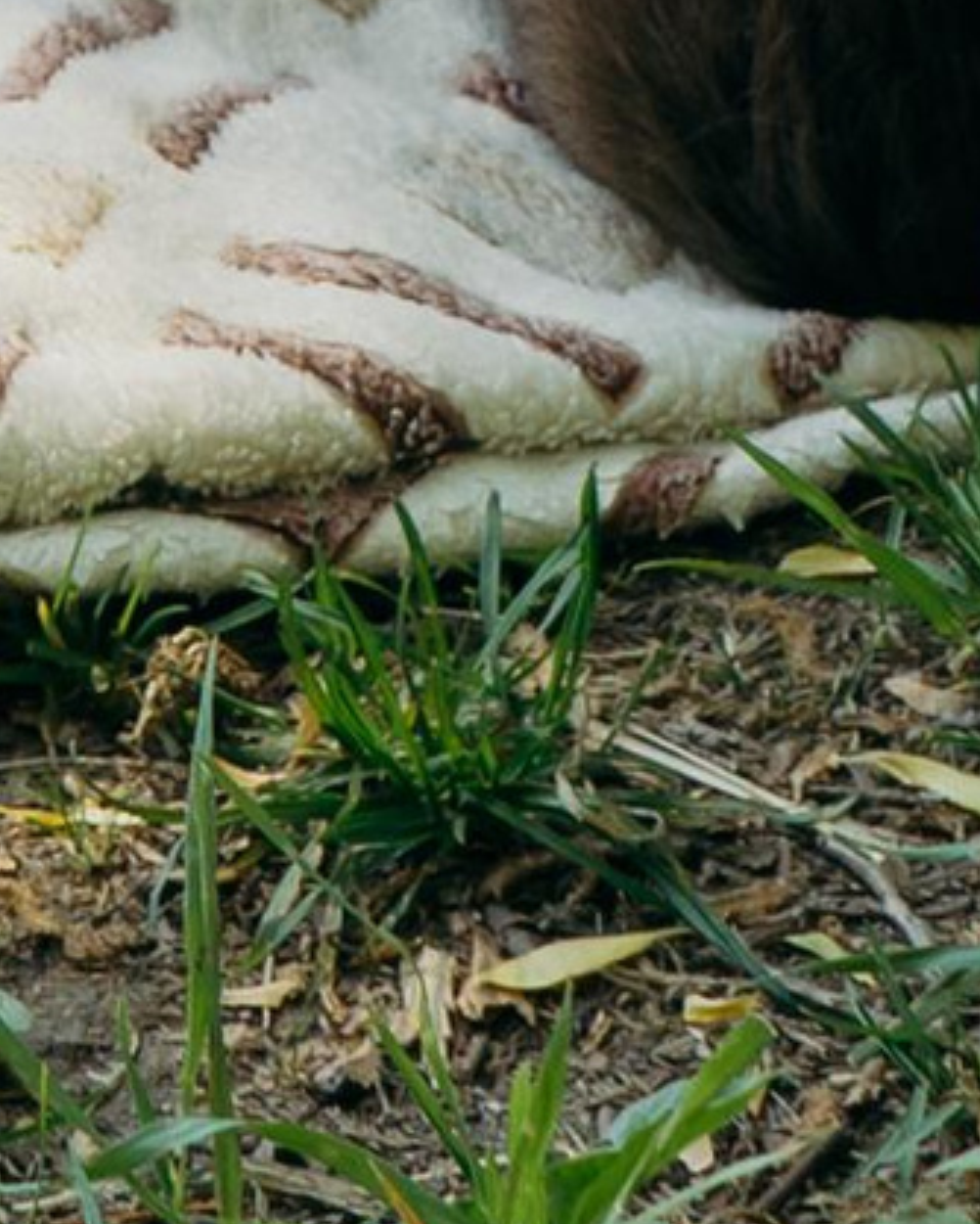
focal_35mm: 285
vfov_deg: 6.2
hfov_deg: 5.4
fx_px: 10325
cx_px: -560
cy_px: -2433
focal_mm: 33
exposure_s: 1/125
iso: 100
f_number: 5.6
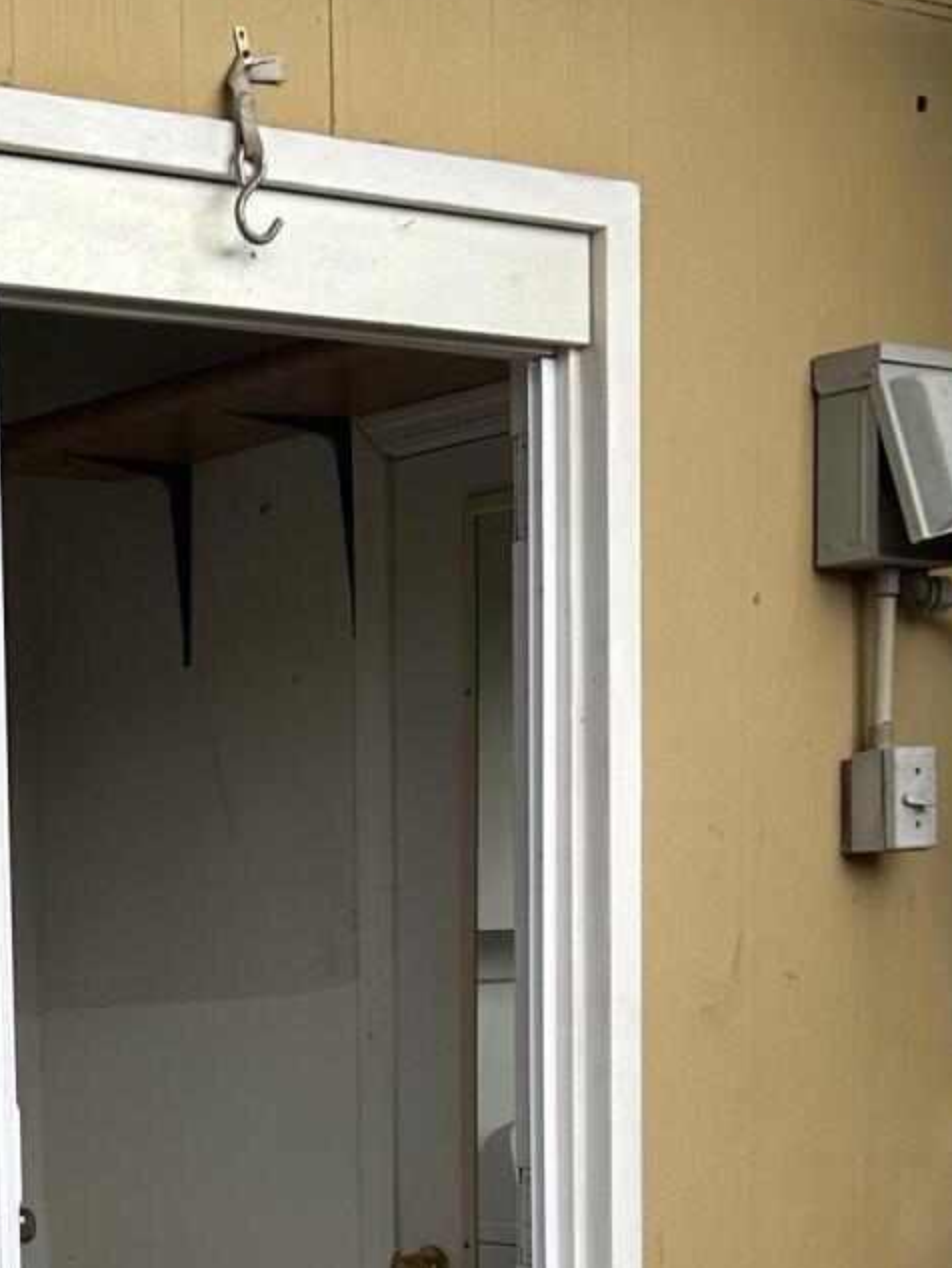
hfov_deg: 17.3
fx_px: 3005
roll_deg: +2.4
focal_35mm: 82
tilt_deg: -8.2
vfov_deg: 22.5
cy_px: 1392
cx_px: -144
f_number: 1.5
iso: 50
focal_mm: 5.7
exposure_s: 1/298
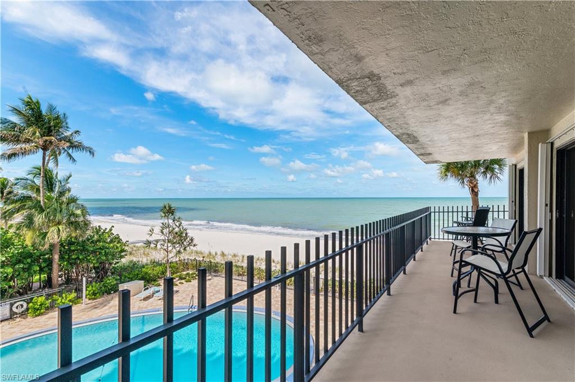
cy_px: 191
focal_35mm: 16
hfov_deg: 96.8
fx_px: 255
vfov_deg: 73.7
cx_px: 288
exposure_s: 1/1000
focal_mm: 16
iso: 640
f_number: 10
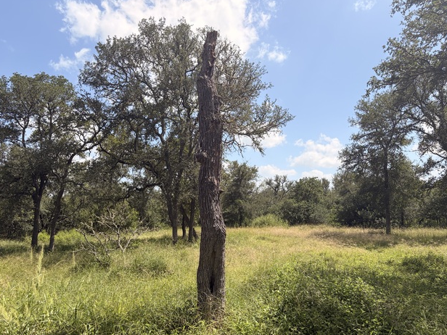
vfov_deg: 51.3
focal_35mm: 27
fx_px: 349
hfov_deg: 65.3
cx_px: 217
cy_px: 172
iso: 50
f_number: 1.6
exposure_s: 1/3623
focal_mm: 5.96
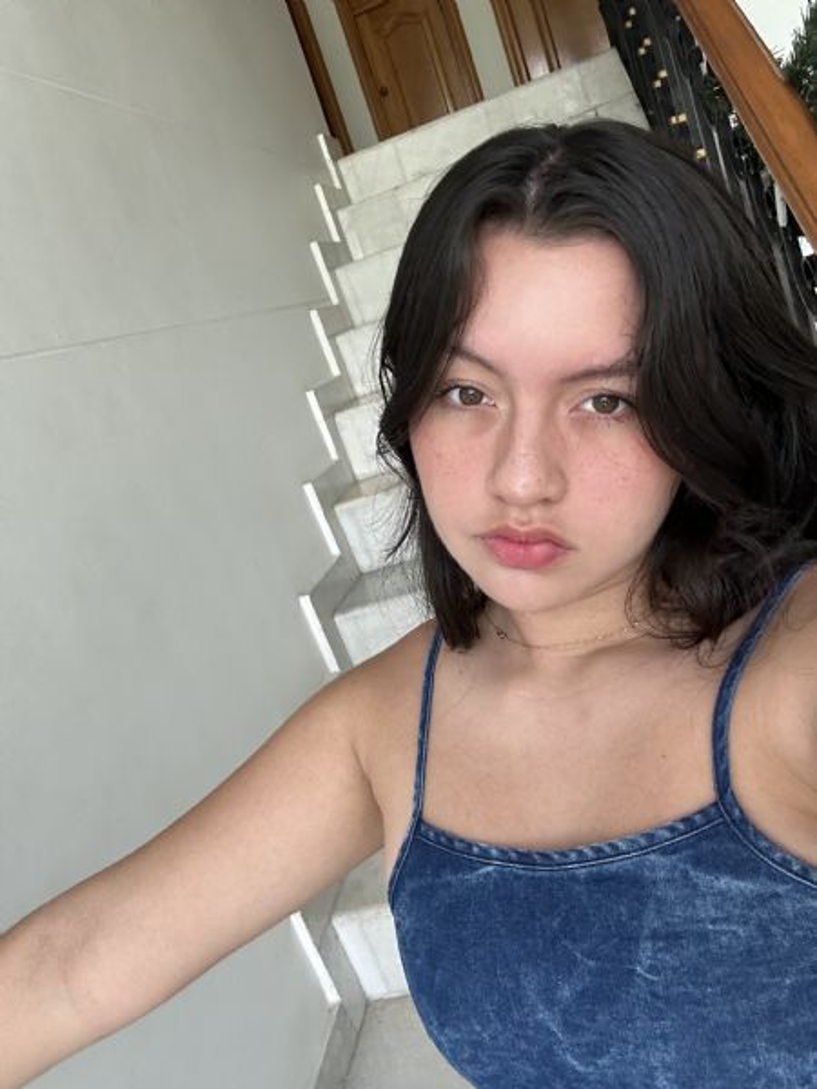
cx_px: 408
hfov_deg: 46.8
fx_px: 944
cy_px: 544
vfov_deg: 60.0
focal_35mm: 30
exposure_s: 1/121
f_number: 1.9
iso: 64
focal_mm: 2.69
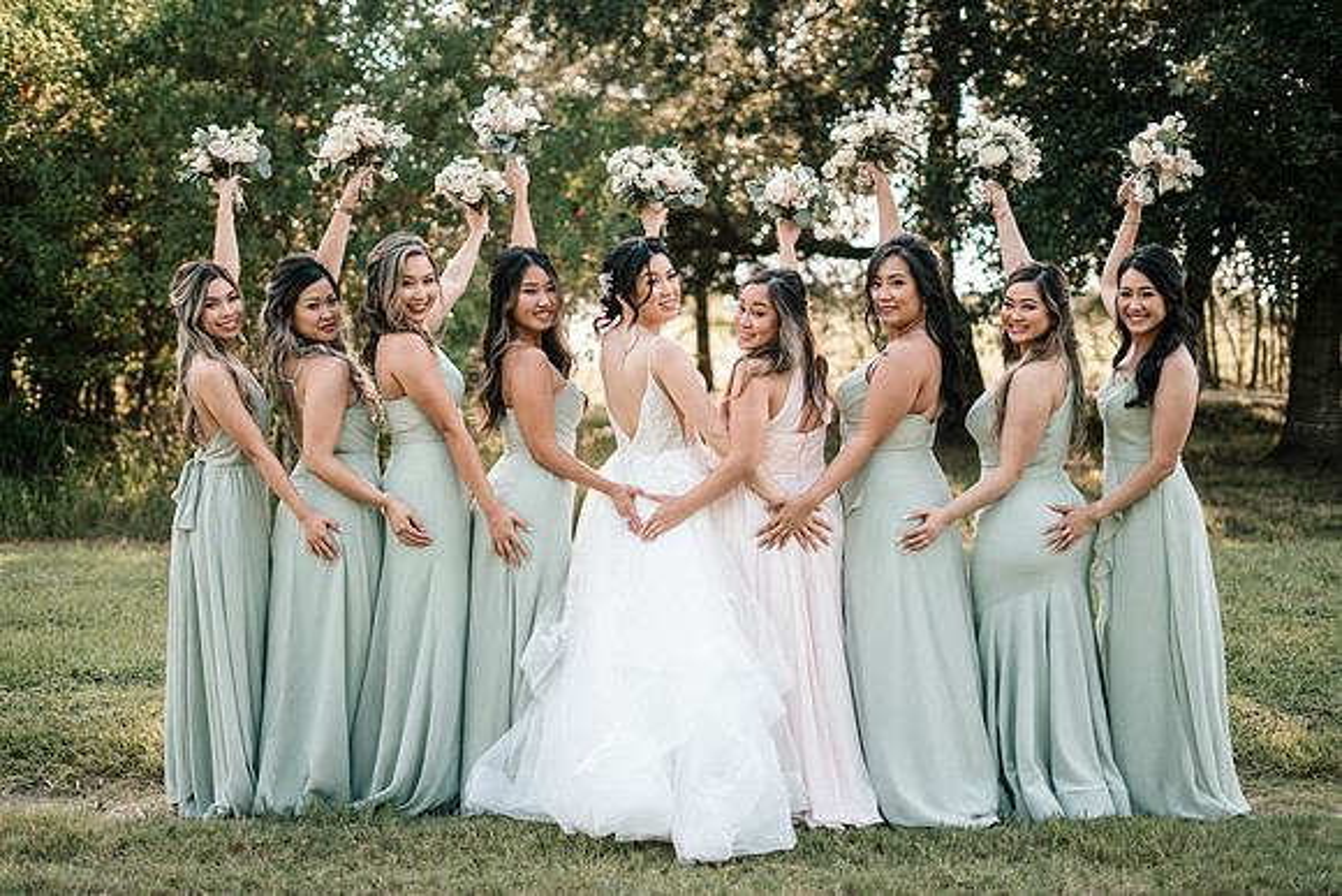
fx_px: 1930
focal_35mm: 52
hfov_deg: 38.3
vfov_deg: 26.1
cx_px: 658
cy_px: 448
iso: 250
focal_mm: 50
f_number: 1.8
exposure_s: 1/2000
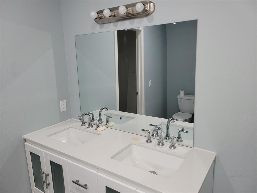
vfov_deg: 53.1
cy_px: 96
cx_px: 128
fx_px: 193
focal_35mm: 26
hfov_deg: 67.3
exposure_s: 1/60
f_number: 1.8
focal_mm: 5.4
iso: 100
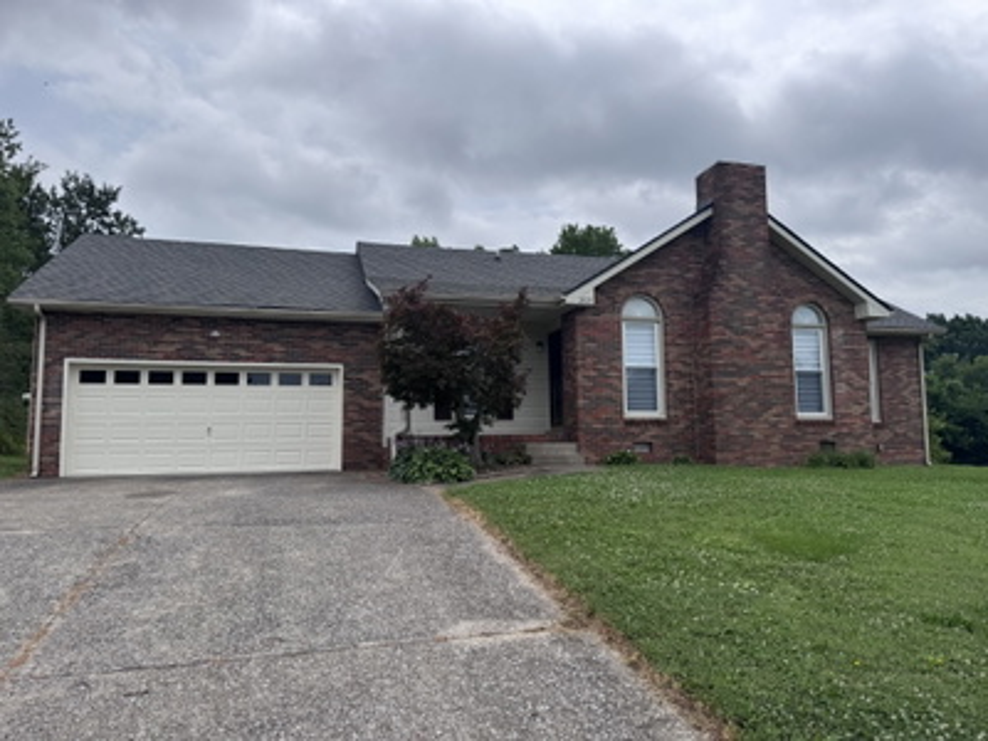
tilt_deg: +5.6
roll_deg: +0.3
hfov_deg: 71.6
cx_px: 494
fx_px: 685
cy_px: 370
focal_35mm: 24
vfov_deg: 56.8
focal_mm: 6.76
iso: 80
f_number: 1.78
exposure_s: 1/5814
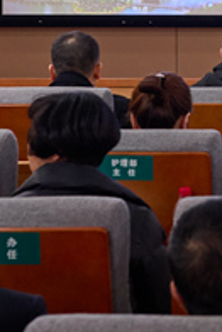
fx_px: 1357
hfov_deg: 8.5
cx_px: 539
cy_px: -56
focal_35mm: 147
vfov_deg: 13.6
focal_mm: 24
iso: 400
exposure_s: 1/80
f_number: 3.5
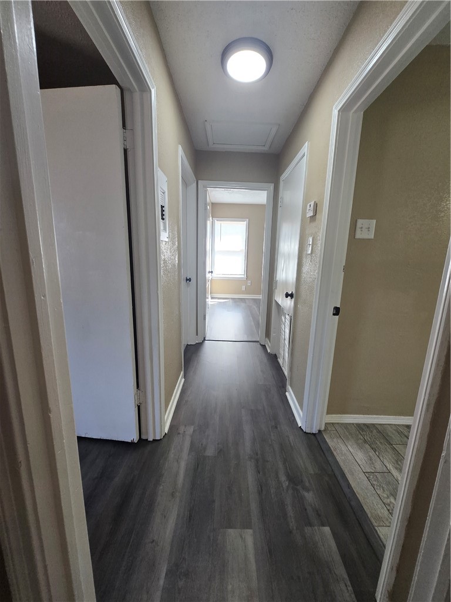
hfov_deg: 89.9
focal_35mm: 13
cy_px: 301
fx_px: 226
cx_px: 226
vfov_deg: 106.2
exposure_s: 1/60
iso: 100
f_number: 2.2
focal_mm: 1.7
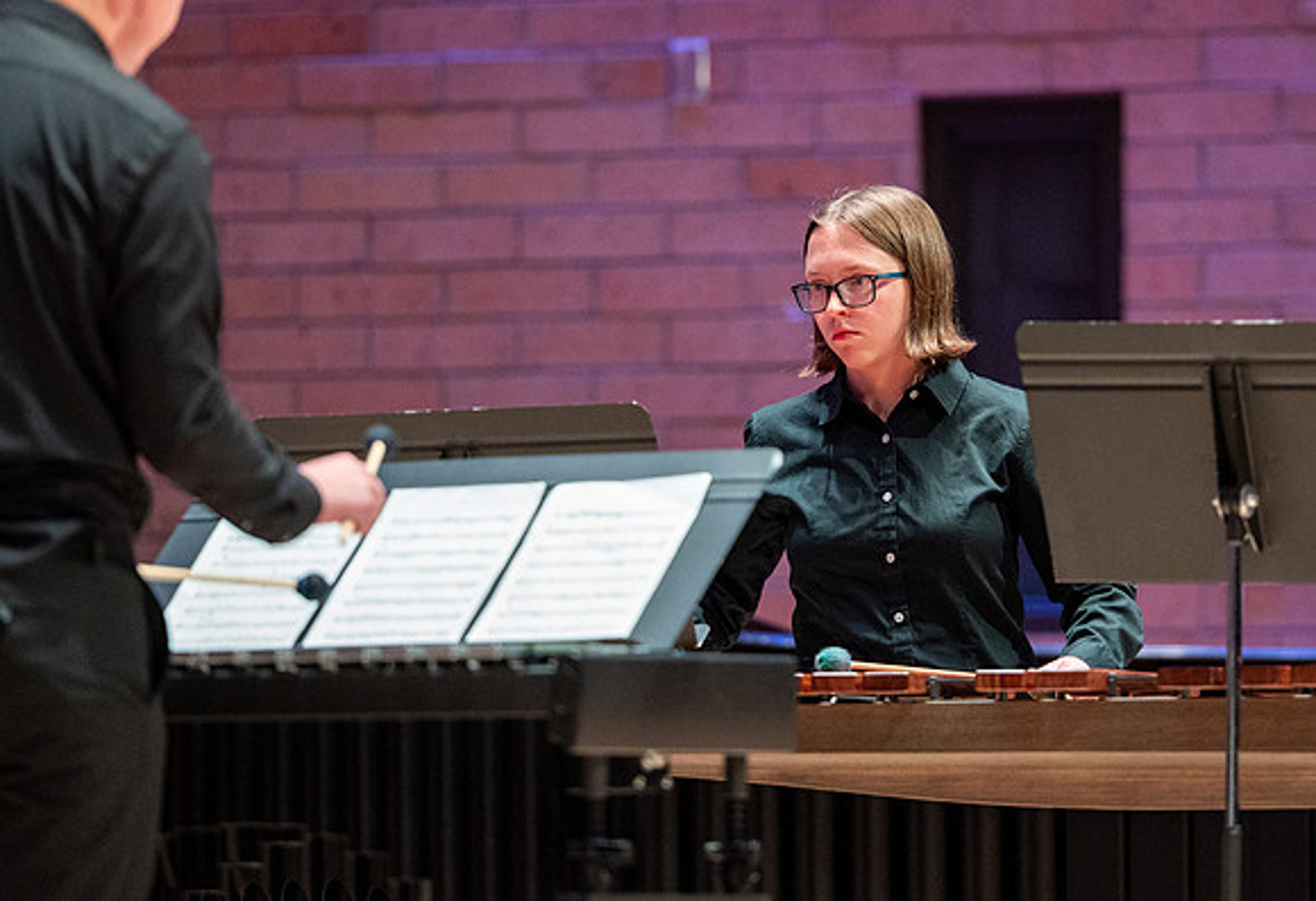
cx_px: 880
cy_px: 404
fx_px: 10390
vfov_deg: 5.0
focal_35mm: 282
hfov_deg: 7.2
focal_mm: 200
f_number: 2.8
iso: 3200
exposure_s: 1/320
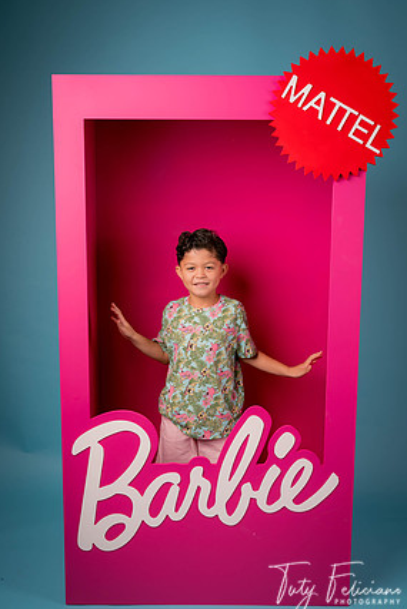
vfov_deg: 49.5
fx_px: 661
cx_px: 208
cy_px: 314
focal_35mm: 39
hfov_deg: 34.2
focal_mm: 37
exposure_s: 1/160
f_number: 7.1
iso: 125
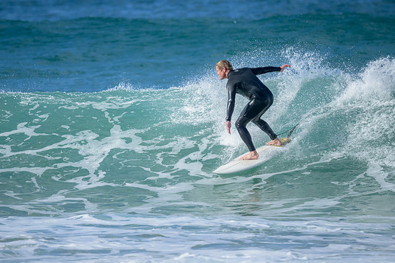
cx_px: 206
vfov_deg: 1.6
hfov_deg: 2.3
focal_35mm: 886
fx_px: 9718
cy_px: 119
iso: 500
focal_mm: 800
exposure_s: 1/2500
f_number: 6.3
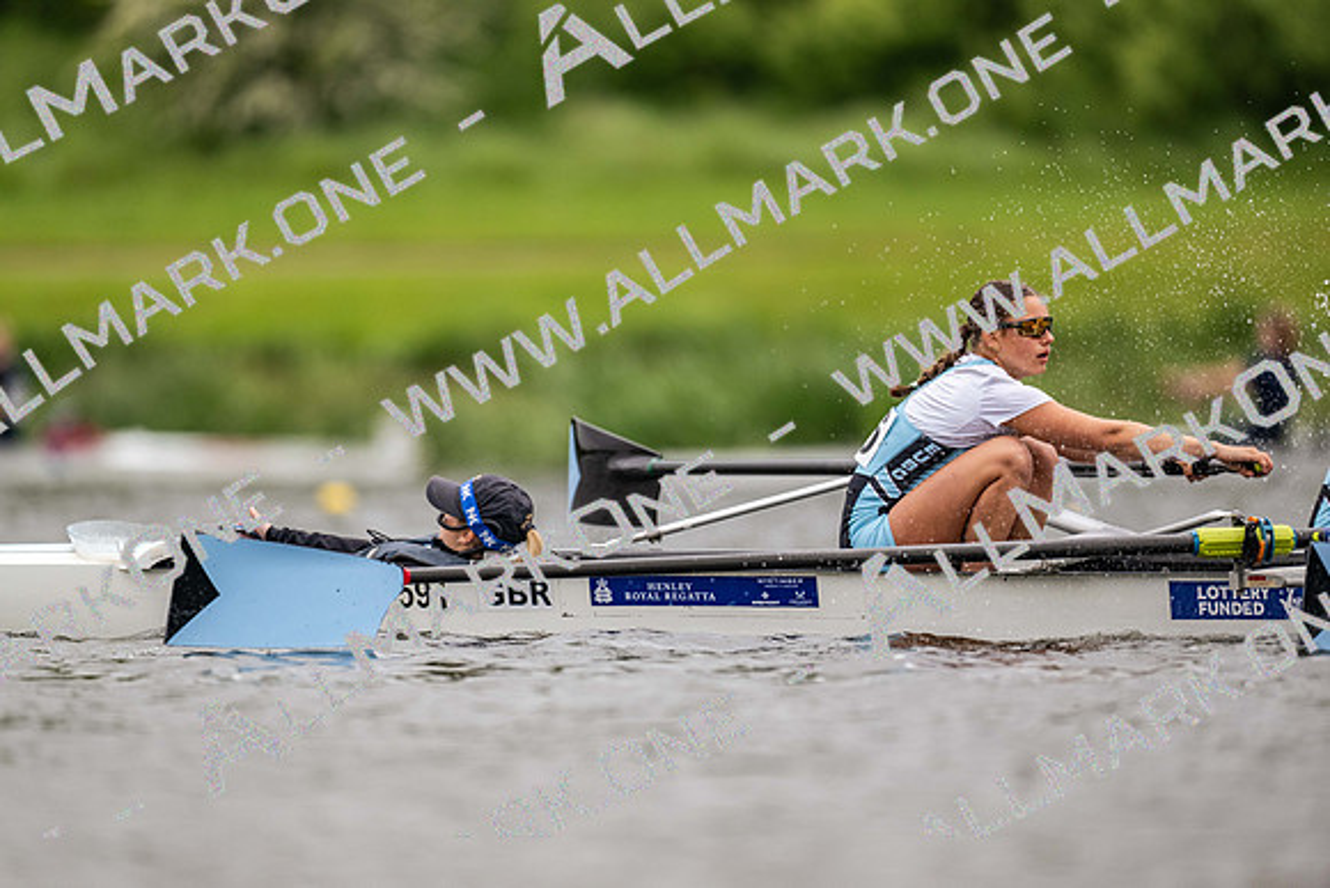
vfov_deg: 2.3
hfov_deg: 3.4
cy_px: 444
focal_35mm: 600
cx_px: 665
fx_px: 22171
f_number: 4
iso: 900
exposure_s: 1/2000
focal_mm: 600
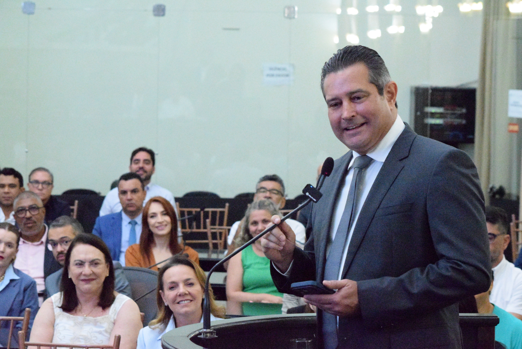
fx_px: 2002
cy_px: 174
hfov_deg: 14.9
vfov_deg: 10.0
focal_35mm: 138
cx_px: 261
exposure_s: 1/250
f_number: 8
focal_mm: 92
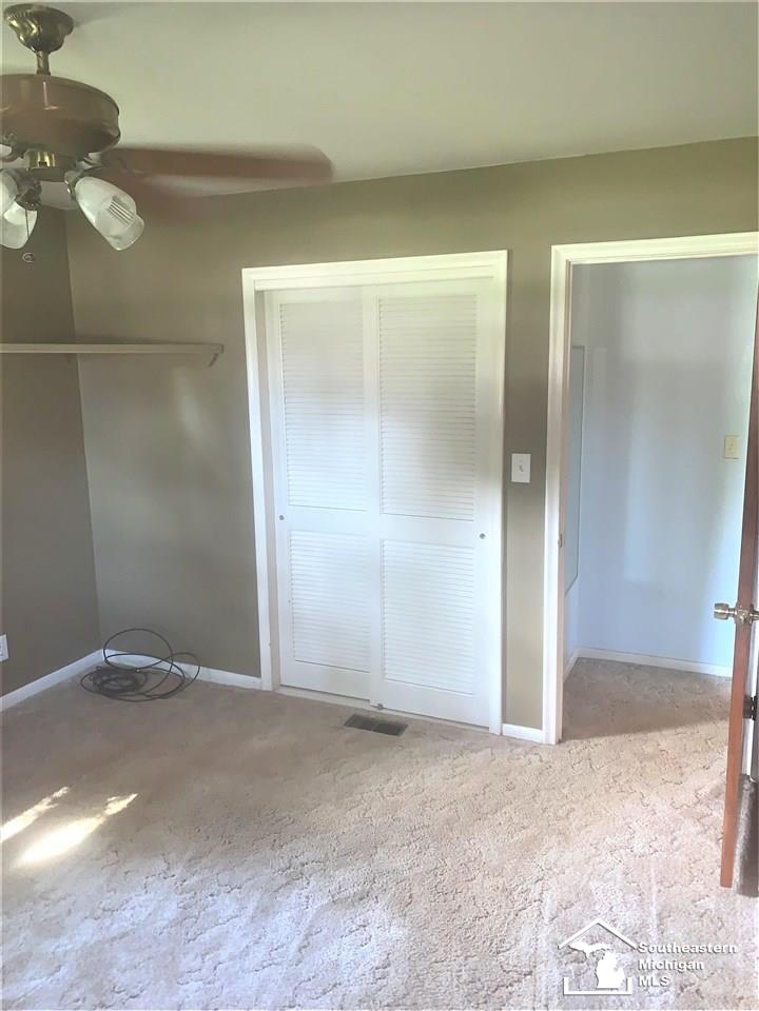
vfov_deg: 67.3
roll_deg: +0.4
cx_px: 380
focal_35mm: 26
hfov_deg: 53.1
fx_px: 760
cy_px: 506
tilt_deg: -10.0
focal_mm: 4.25
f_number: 1.8
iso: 100
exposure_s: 1/17
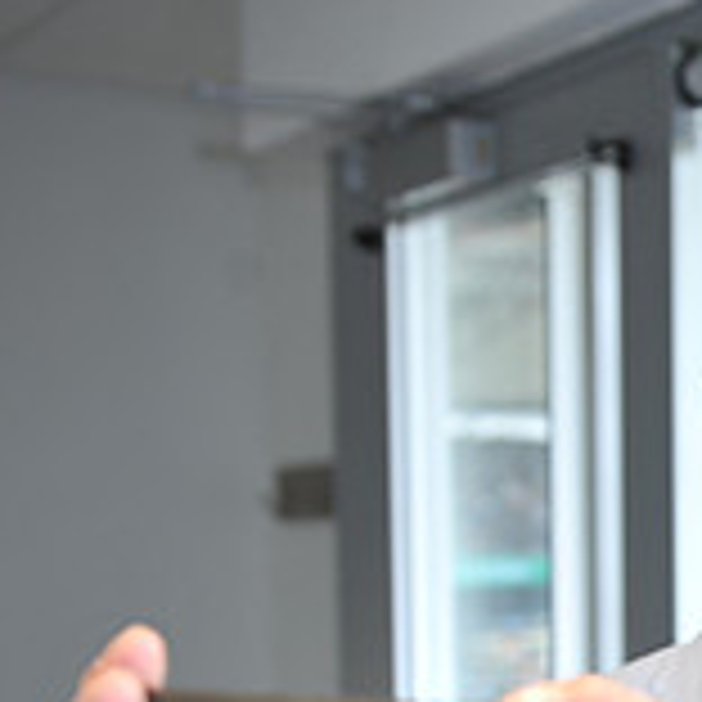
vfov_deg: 16.4
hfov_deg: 15.7
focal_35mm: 101
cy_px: 864
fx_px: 2317
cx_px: 1089
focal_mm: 32
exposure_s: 1/80
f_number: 3.5
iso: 250
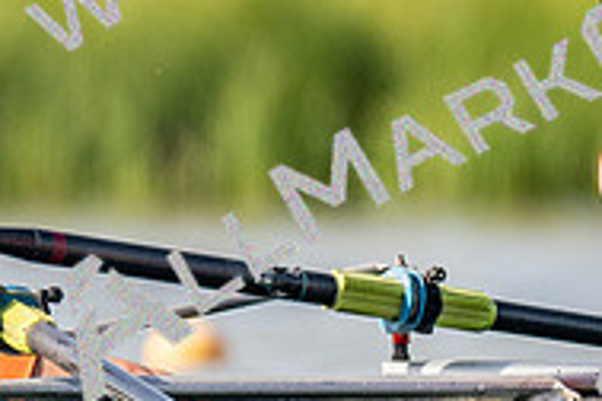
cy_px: 105
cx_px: -207
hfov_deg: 0.7
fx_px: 46267
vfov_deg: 0.5
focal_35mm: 2767
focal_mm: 600
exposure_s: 1/2500
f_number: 4
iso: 180
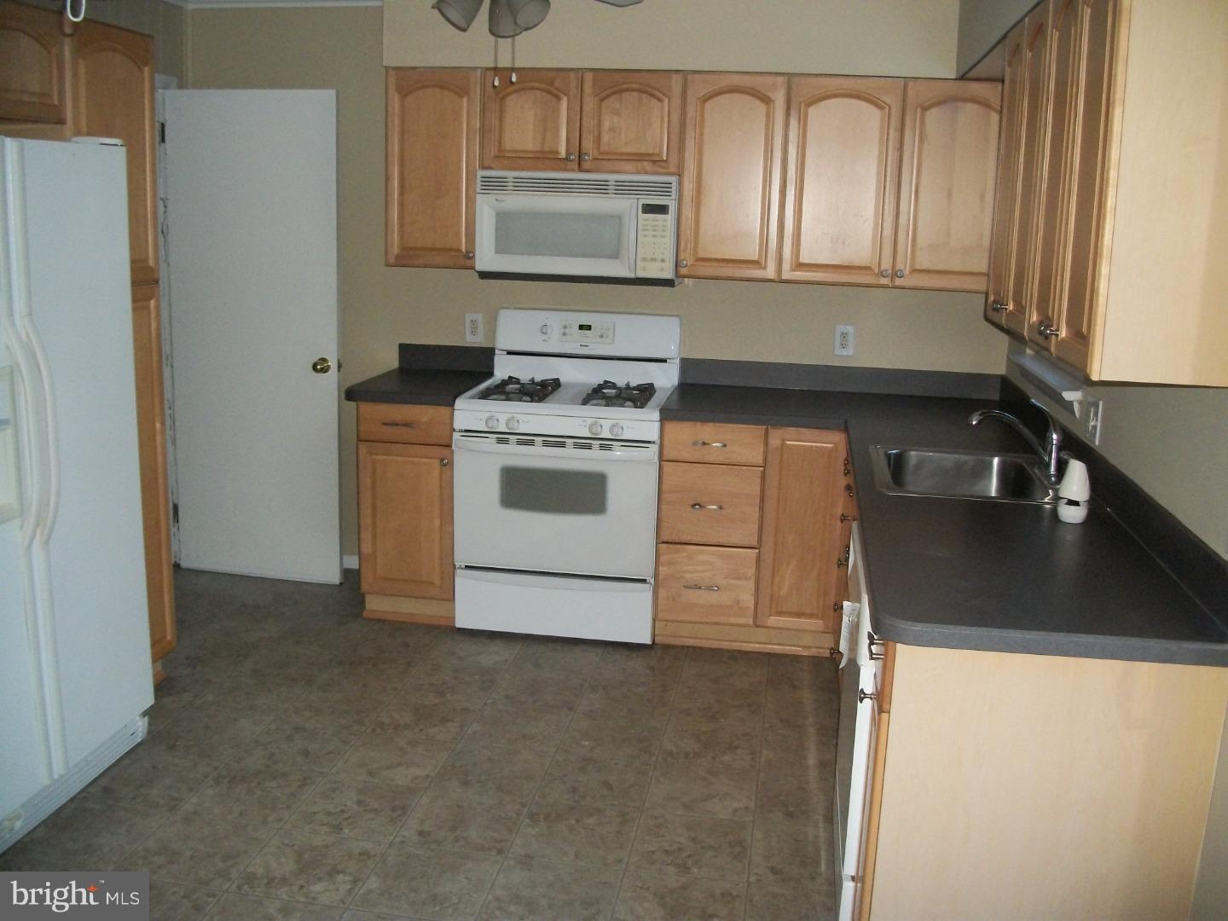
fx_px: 1135
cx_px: 614
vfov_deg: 44.2
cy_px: 460
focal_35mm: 32
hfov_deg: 56.8
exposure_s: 1/30
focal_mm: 5.7
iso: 250
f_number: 2.9
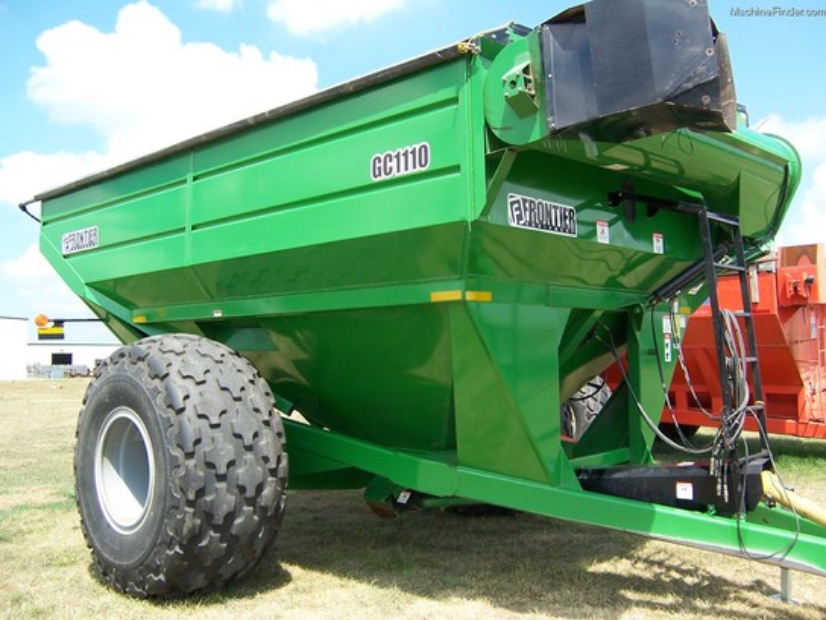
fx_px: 787
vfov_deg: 42.9
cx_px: 413
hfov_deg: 55.4
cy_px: 310
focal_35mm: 33
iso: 80
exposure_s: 1/350
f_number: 3.4
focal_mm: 5.5
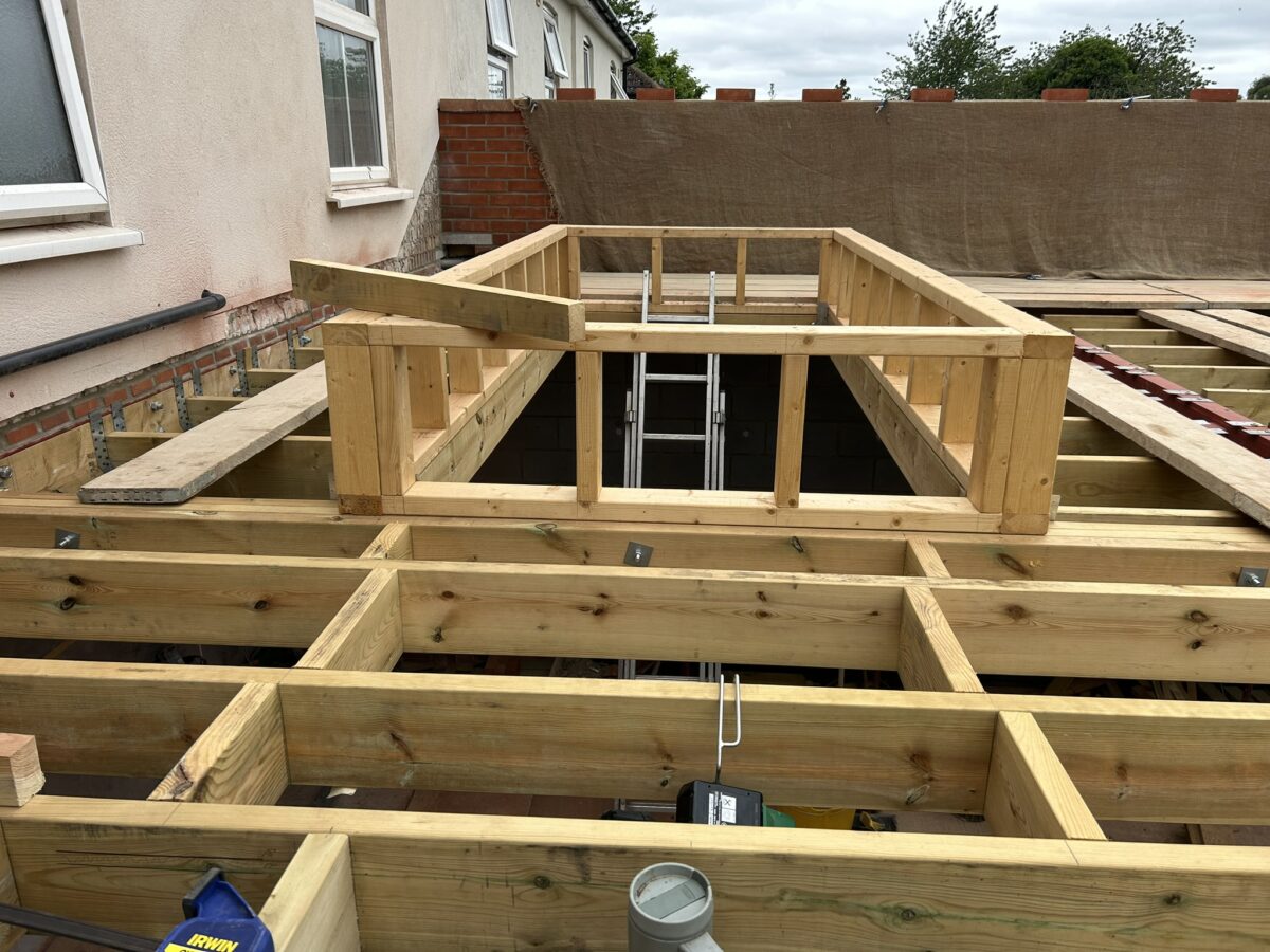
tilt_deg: -16.5
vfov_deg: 53.1
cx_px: 635
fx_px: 954
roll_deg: -0.5
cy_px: 476
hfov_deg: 67.3
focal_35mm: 26
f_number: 1.5
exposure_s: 1/1361
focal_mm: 5.7
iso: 50
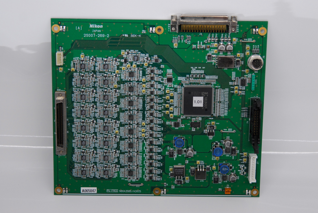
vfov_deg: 16.3
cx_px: 159
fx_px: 743
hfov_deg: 24.2
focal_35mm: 84
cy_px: 106
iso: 800
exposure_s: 1/200
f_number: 3.8
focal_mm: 56
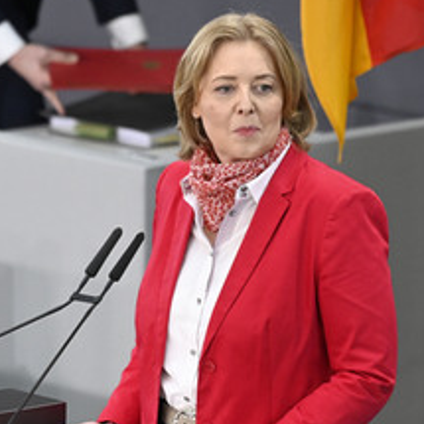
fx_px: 8869
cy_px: 266
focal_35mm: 640
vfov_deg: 2.7
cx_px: 169
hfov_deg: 2.7
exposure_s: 1/400
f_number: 5.6
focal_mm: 360
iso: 8000
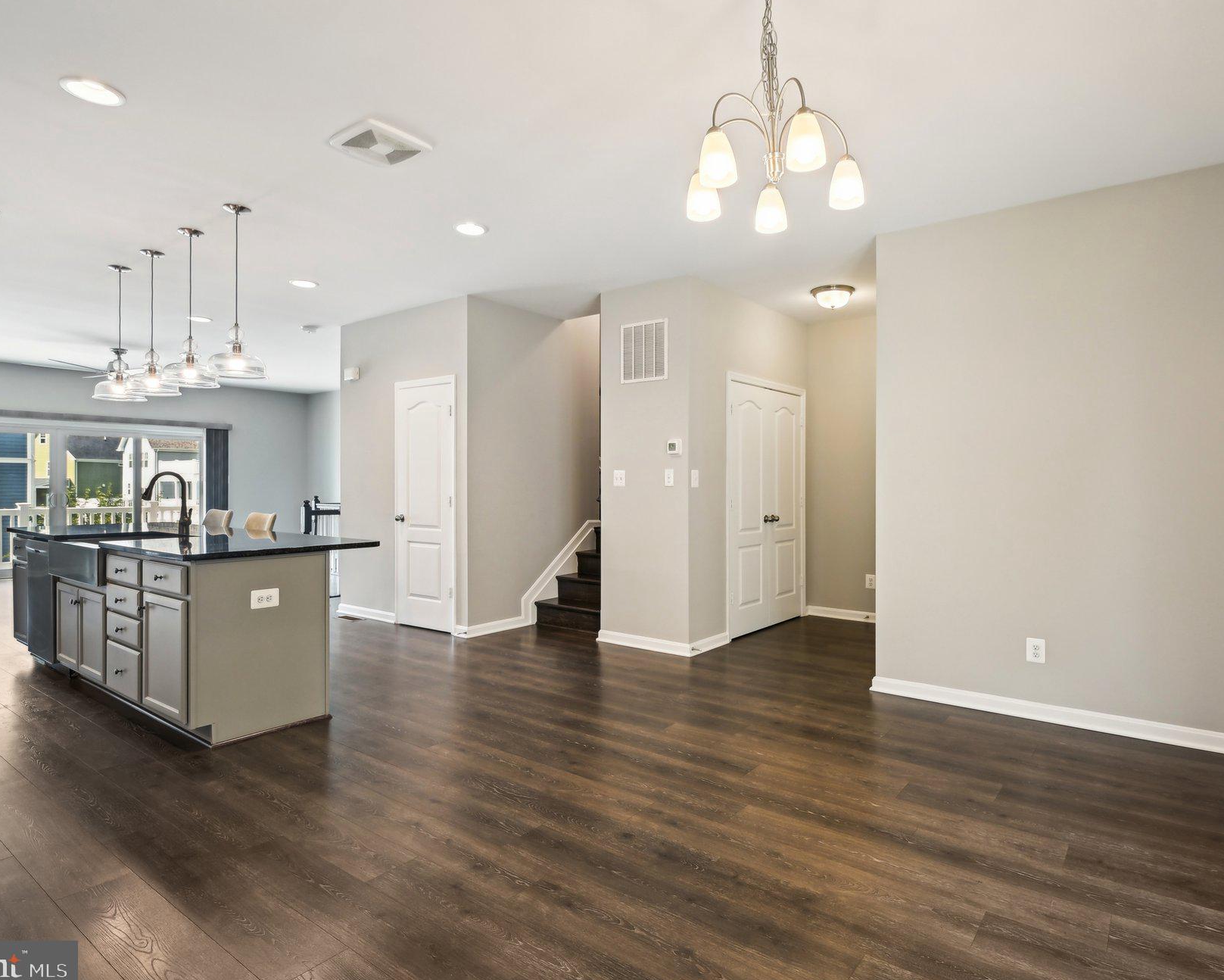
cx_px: 686
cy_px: 479
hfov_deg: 82.9
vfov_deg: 70.9
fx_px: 688
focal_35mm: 19
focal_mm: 16
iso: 400
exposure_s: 1/15
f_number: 8
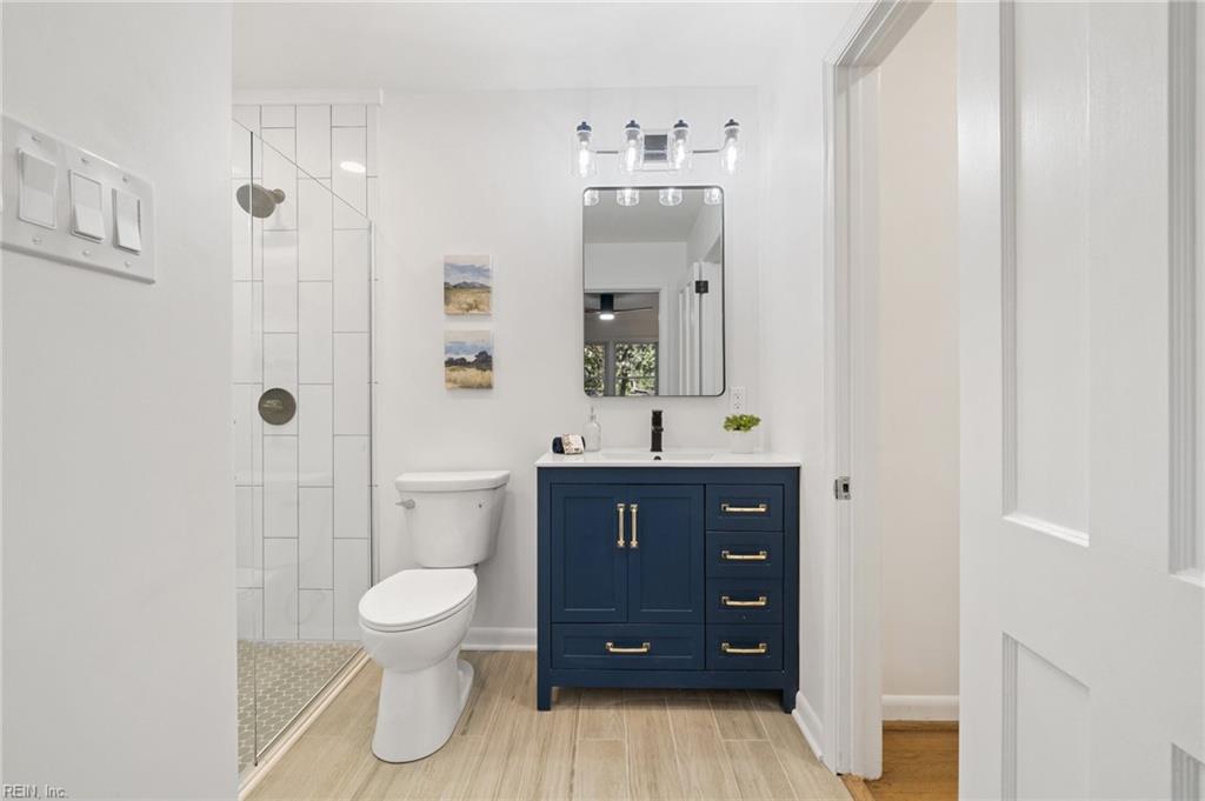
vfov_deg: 77.2
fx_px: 502
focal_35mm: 15
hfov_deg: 100.4
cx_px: 602
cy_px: 400
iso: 250
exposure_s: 1/3
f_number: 8
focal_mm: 10
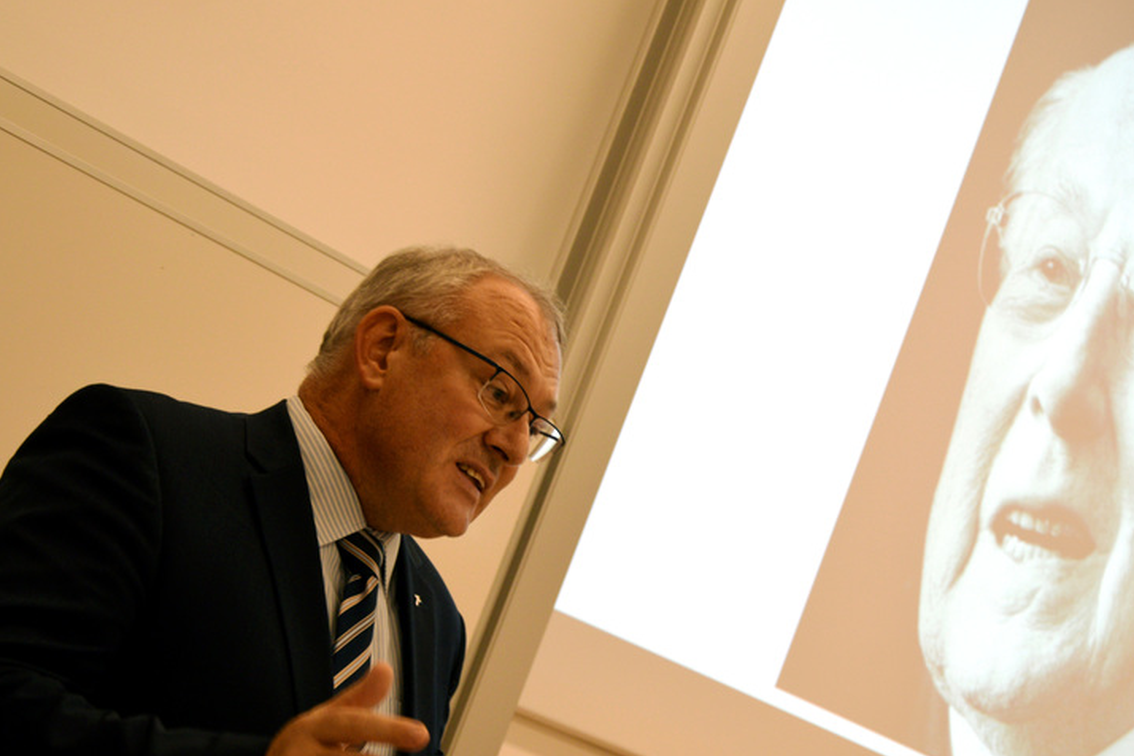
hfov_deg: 24.2
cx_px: 653
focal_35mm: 84
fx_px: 2646
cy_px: 501
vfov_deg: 16.2
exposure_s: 1/60
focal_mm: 40
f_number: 4.5
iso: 450
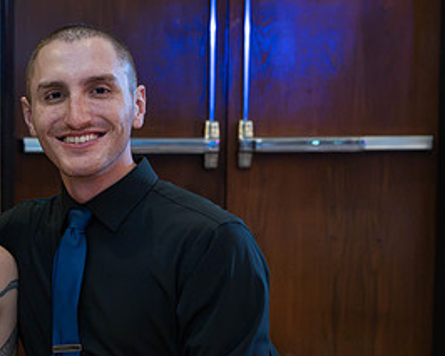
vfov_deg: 16.9
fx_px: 1199
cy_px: 177
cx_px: -40
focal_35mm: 91
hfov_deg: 20.1
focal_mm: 32
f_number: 3.5
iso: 2500
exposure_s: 1/125
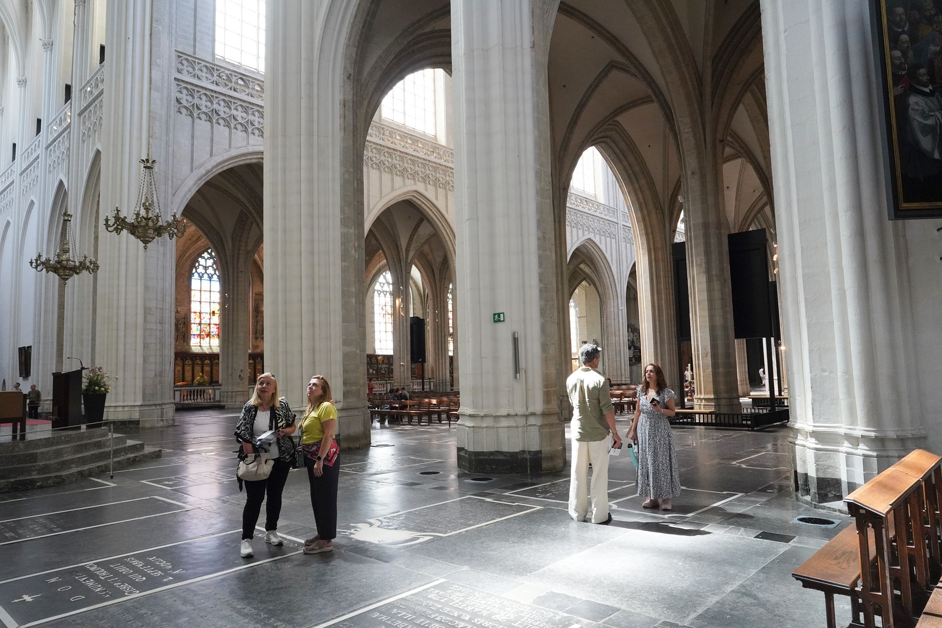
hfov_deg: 73.7
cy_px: 314
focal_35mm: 24
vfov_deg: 53.1
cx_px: 471
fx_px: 628
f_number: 8
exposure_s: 1/80
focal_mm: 24
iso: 3200
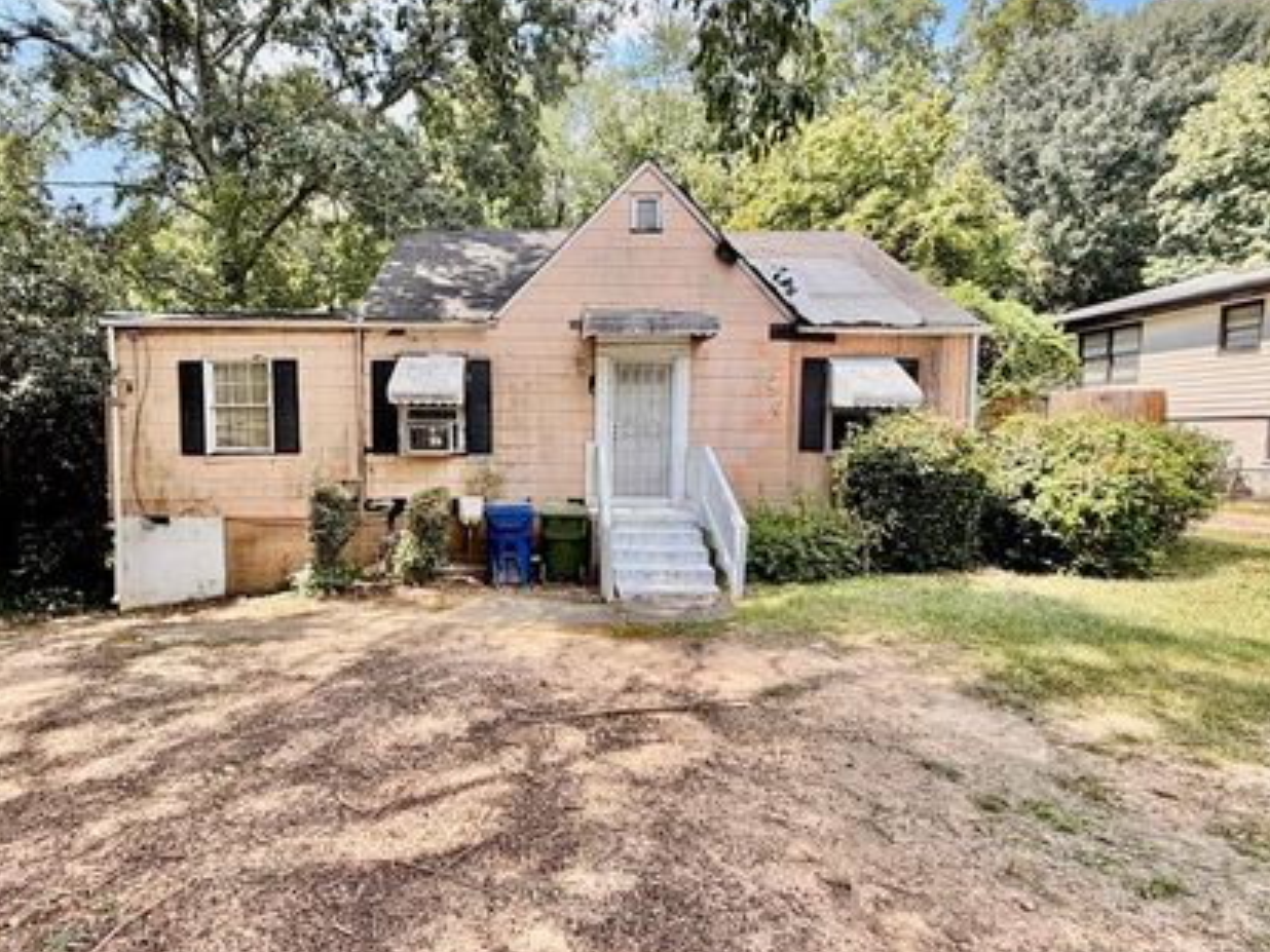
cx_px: 543
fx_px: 624
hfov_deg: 90.4
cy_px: 482
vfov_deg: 74.7
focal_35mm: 17
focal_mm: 2.22
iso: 50
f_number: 2.2
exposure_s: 1/502
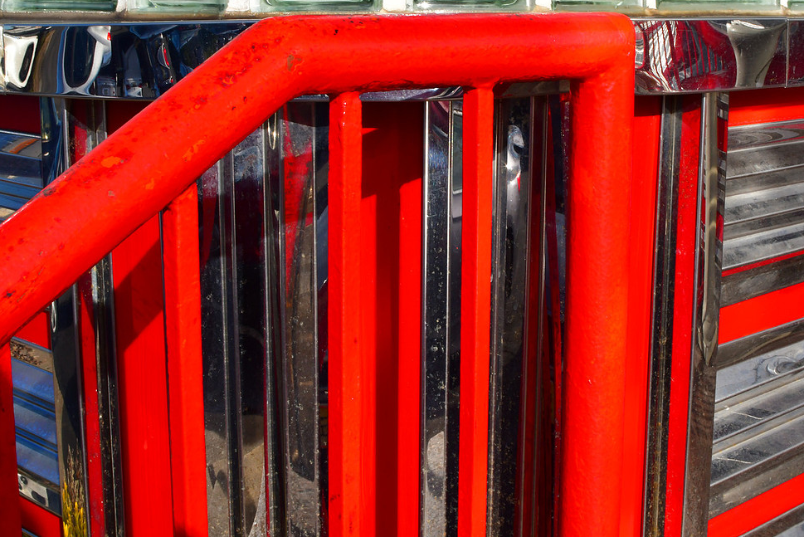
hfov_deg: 33.9
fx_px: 1318
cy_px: 242
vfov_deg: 23.0
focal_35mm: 59
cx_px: 425
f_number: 22
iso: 450
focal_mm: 35
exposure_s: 1/100
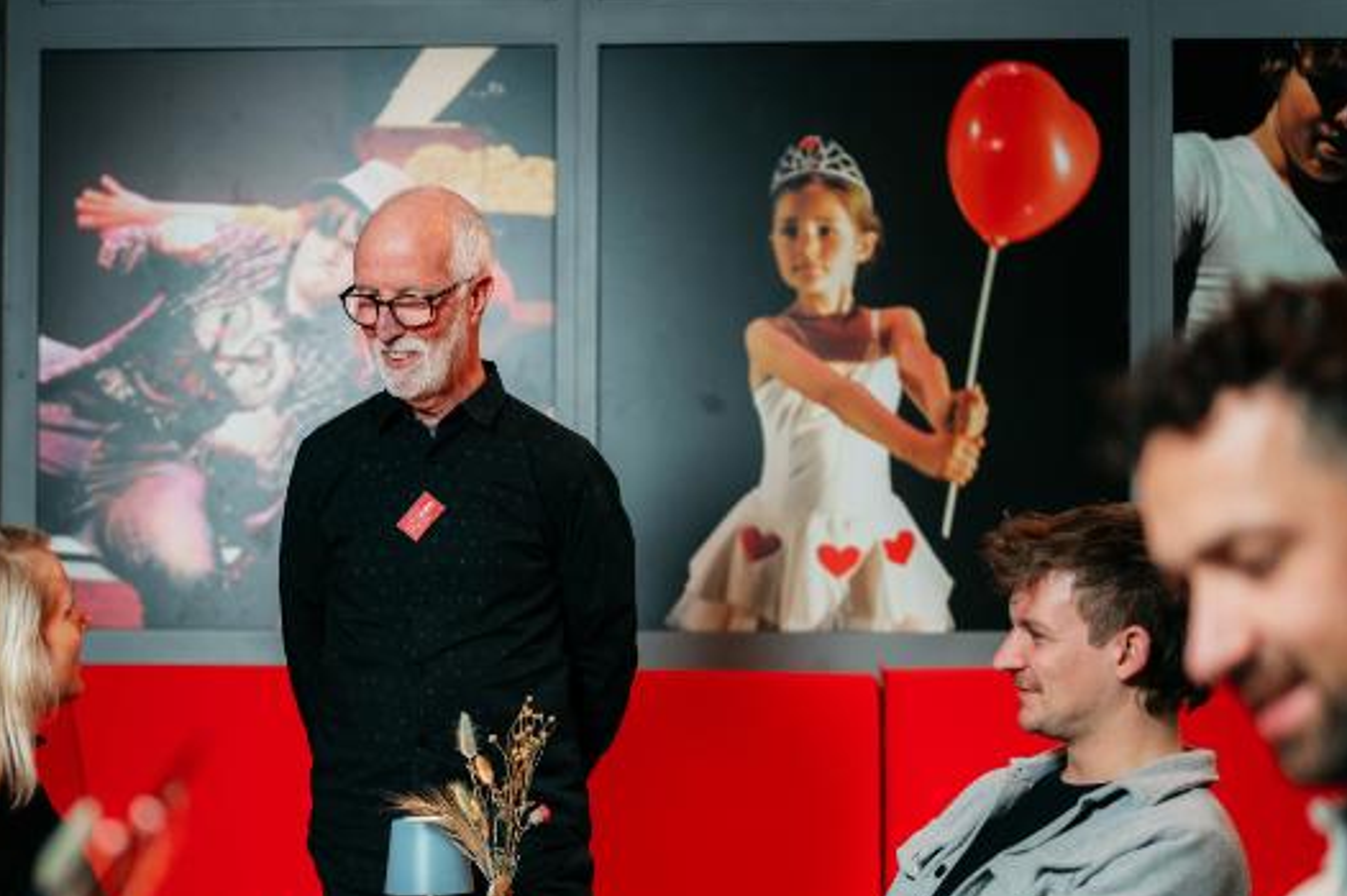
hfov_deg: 26.5
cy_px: 630
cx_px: 461
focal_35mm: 76
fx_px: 2842
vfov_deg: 17.9
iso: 400
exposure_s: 1/200
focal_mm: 50
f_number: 1.8
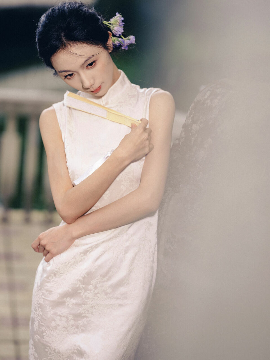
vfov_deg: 20.6
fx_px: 988
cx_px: 130
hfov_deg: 15.6
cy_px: 167
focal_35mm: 95
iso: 320
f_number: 2.5
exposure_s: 1/200
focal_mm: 110
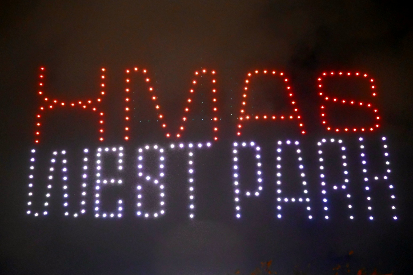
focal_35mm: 70
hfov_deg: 28.8
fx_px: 803
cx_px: 206
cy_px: 138
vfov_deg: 19.5
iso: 18000
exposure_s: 1/60.2
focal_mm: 70
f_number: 2.8
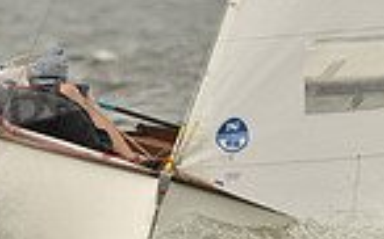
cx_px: 347
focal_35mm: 1625
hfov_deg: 1.3
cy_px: 204
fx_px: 16993
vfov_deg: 0.8
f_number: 7.1
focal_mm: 400
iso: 320
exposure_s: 1/1250
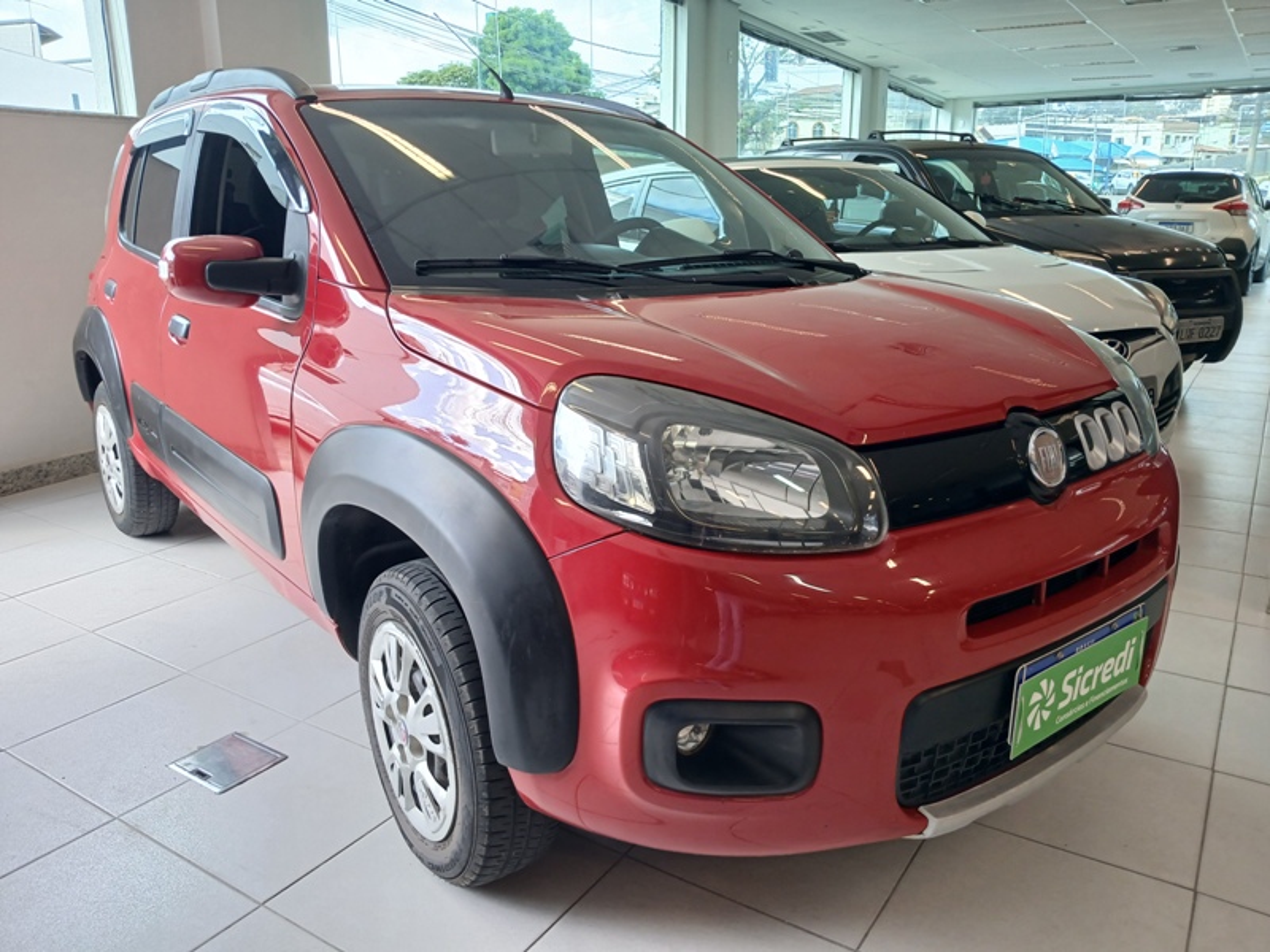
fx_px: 954
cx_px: 635
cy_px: 476
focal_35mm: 26
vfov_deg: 53.1
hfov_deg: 67.3
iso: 64
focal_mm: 3.98
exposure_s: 1/60
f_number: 1.8
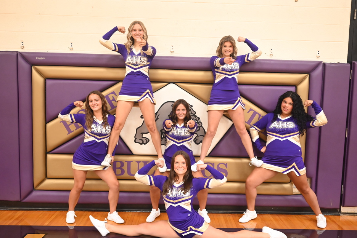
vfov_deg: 37.3
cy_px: 129
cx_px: 185
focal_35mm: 36
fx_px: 353
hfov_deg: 53.7
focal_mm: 32.5
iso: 3200
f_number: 5.6
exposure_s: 1/60
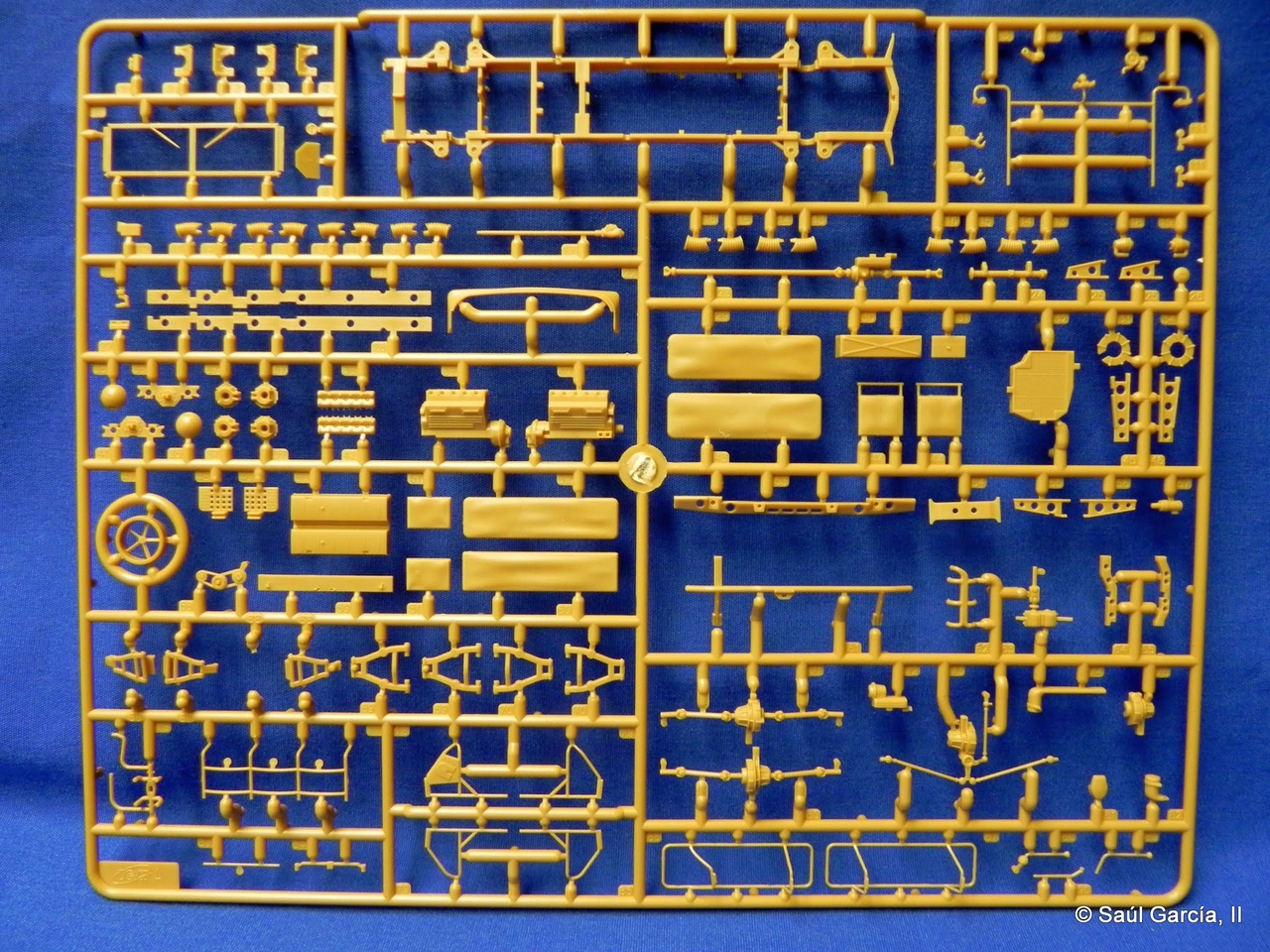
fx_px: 1064
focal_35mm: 29
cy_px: 476
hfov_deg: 61.7
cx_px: 635
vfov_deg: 48.2
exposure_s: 1/32
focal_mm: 5.2
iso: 400
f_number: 2.8
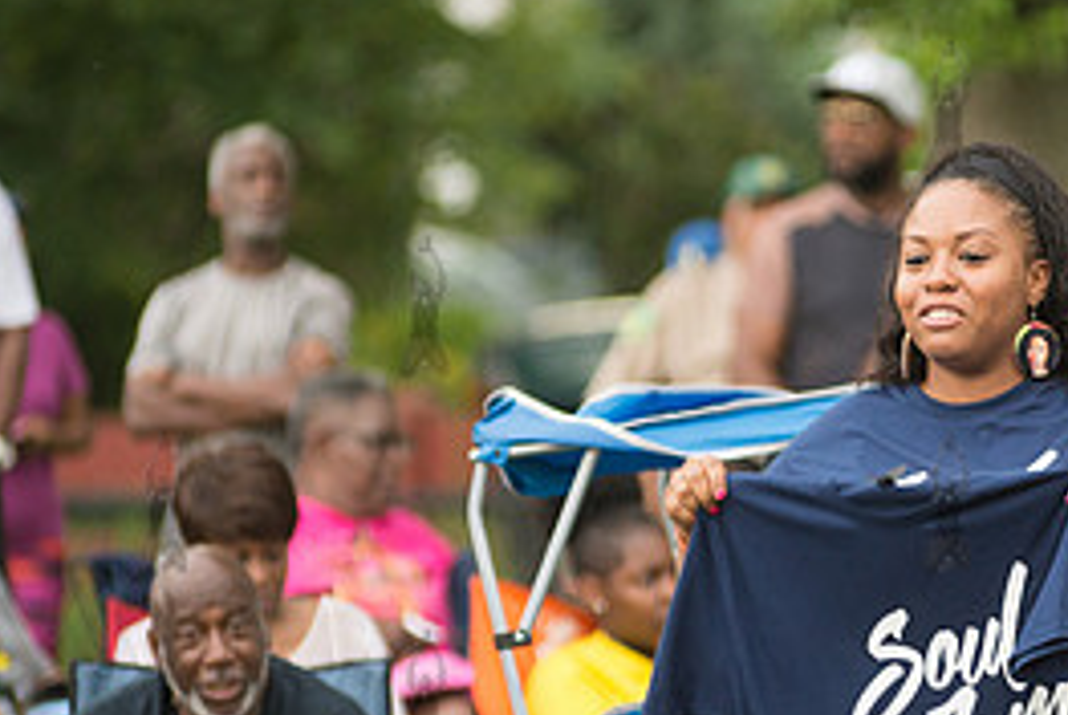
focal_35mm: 441
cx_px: 946
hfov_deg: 4.7
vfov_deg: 3.1
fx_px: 13097
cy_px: 502
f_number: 4
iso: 1000
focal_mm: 200
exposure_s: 1/160
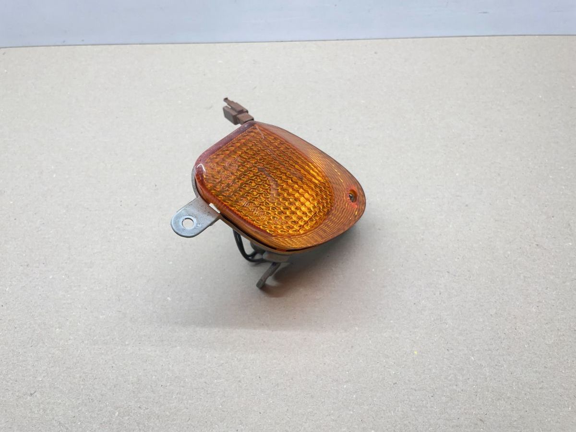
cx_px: 288
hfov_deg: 67.3
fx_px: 433
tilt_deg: -55.2
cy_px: 216
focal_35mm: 26
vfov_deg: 53.1
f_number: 1.6
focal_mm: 4.2
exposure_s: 1/100
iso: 80
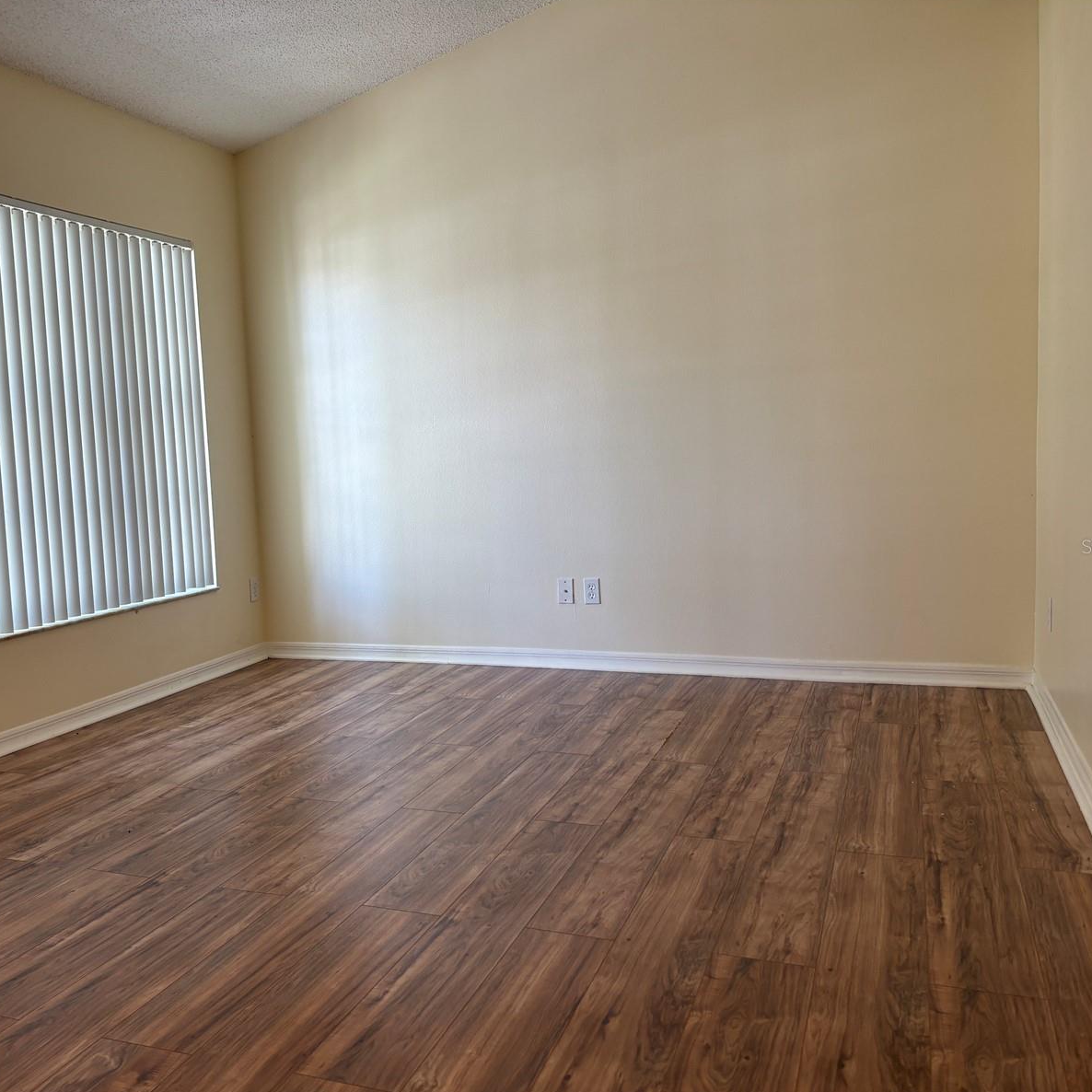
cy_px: 546
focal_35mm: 31
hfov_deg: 52.1
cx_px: 432
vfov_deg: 52.5
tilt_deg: -4.8
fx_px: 1106
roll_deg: +2.2
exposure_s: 1/120
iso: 80
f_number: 1.6
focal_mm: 5.96
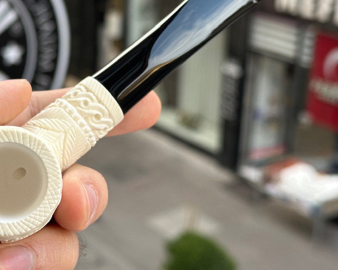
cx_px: 98
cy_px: 110
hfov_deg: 25.5
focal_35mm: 74
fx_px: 740
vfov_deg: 20.7
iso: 64
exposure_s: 1/309
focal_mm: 6.86
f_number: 1.78
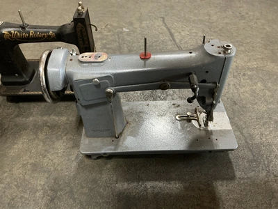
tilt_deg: -45.7
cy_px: 104
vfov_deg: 49.7
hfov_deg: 63.4
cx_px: 139
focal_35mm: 28
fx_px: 225
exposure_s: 1/30
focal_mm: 3
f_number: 1.8
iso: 400
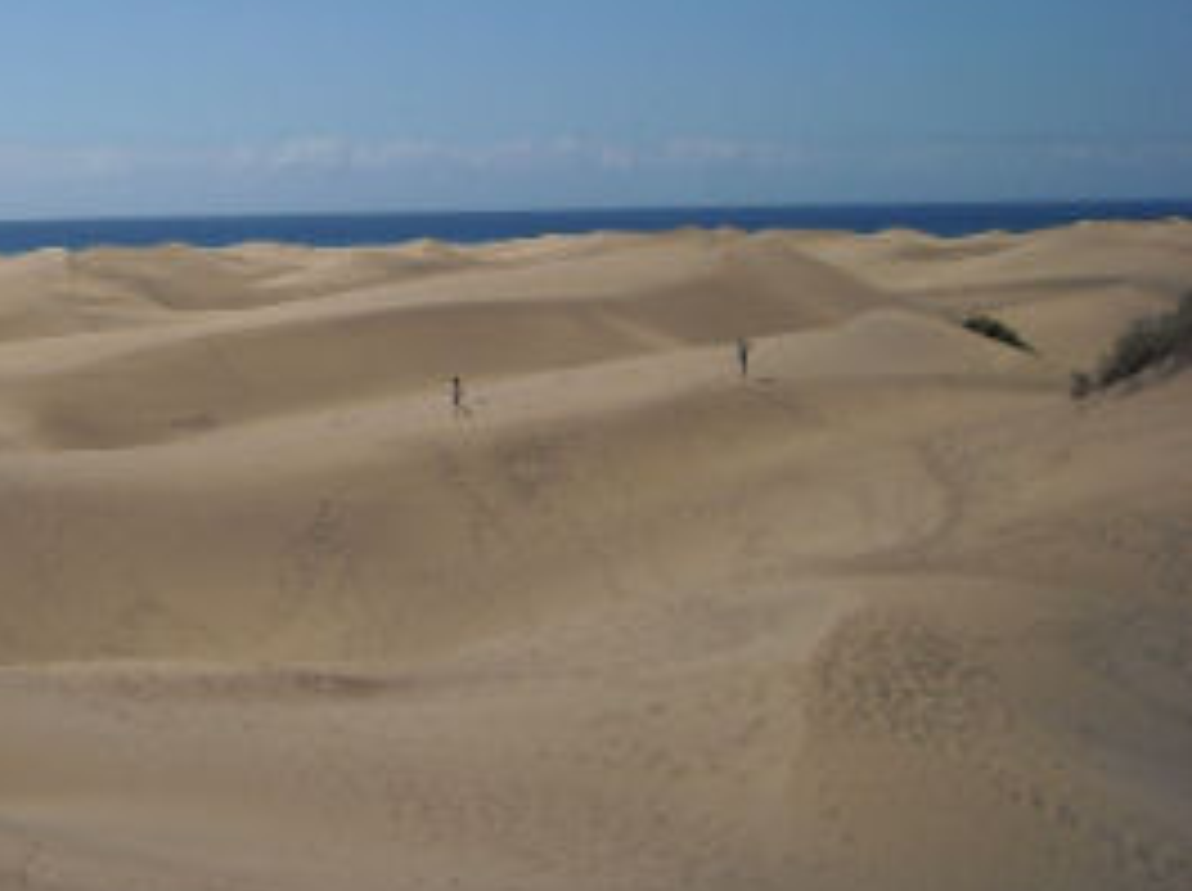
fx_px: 2270
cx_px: 72
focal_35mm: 66
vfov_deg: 22.1
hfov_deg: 28.1
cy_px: 315
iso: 64
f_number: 5.6
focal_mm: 5.7
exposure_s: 1/676
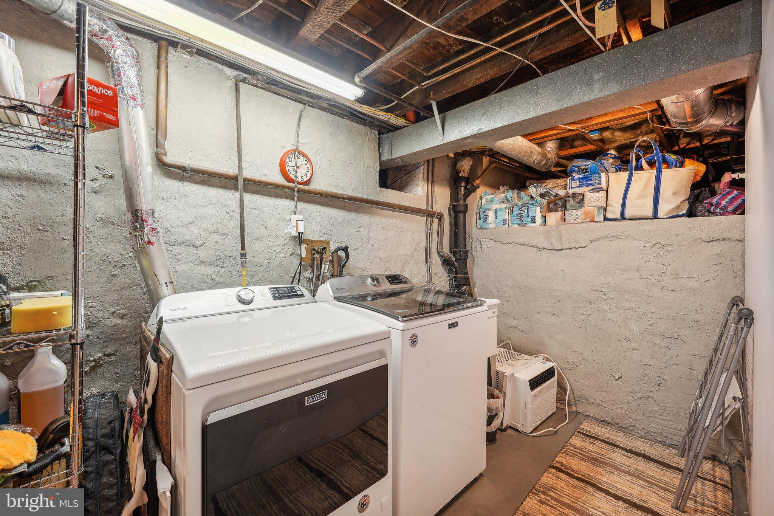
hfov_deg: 104.3
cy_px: 258
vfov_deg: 81.2
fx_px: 301
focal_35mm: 14
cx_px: 387
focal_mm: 14
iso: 500
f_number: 8
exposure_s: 1/20
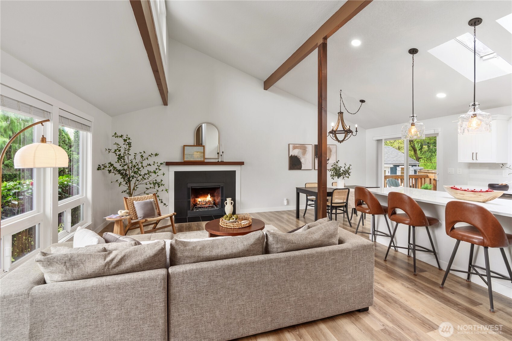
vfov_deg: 73.7
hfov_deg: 96.7
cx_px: 256
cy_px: 170
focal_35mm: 16
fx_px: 228
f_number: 9
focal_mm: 16
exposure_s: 1/6
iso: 320
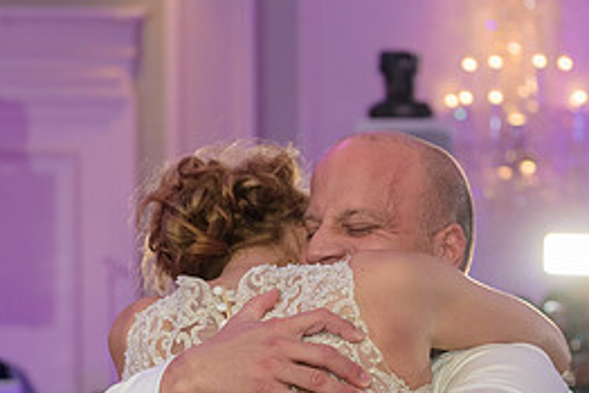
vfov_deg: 10.0
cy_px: 351
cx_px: 387
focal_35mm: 137
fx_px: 2243
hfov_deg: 14.9
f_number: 3.2
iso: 1600
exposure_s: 1/125
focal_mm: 62
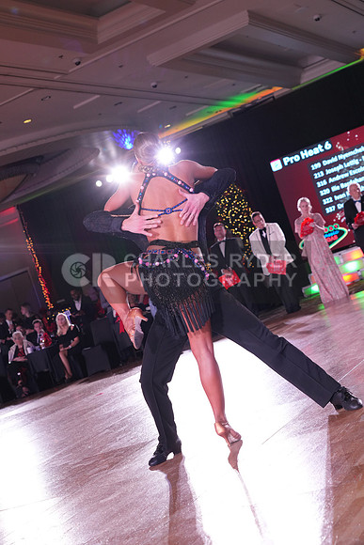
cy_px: 272
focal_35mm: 62
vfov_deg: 32.4
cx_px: 182
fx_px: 940
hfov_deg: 21.9
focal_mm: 62
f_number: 5
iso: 1600
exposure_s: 1/200
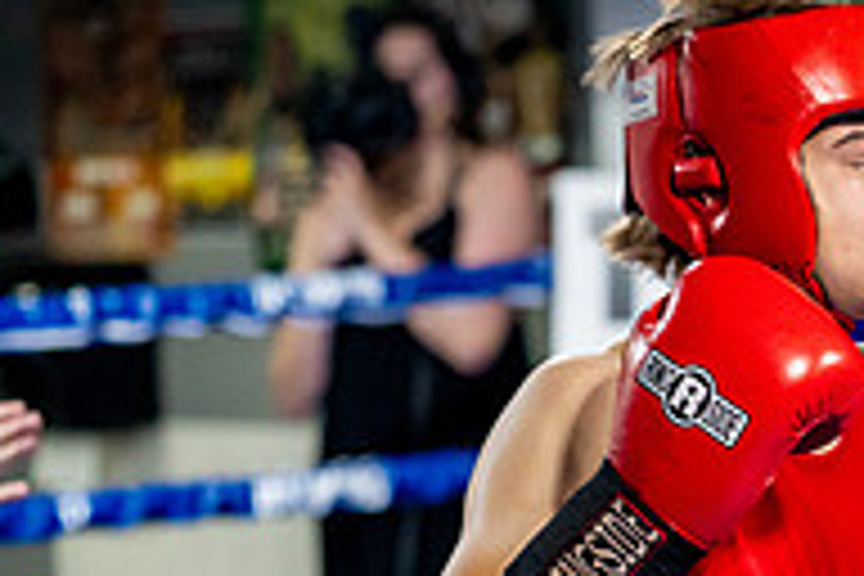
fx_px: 4704
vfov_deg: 7.0
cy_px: 655
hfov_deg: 10.3
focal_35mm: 196
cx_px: 1112
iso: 4000
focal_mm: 65
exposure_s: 1/1000
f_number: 2
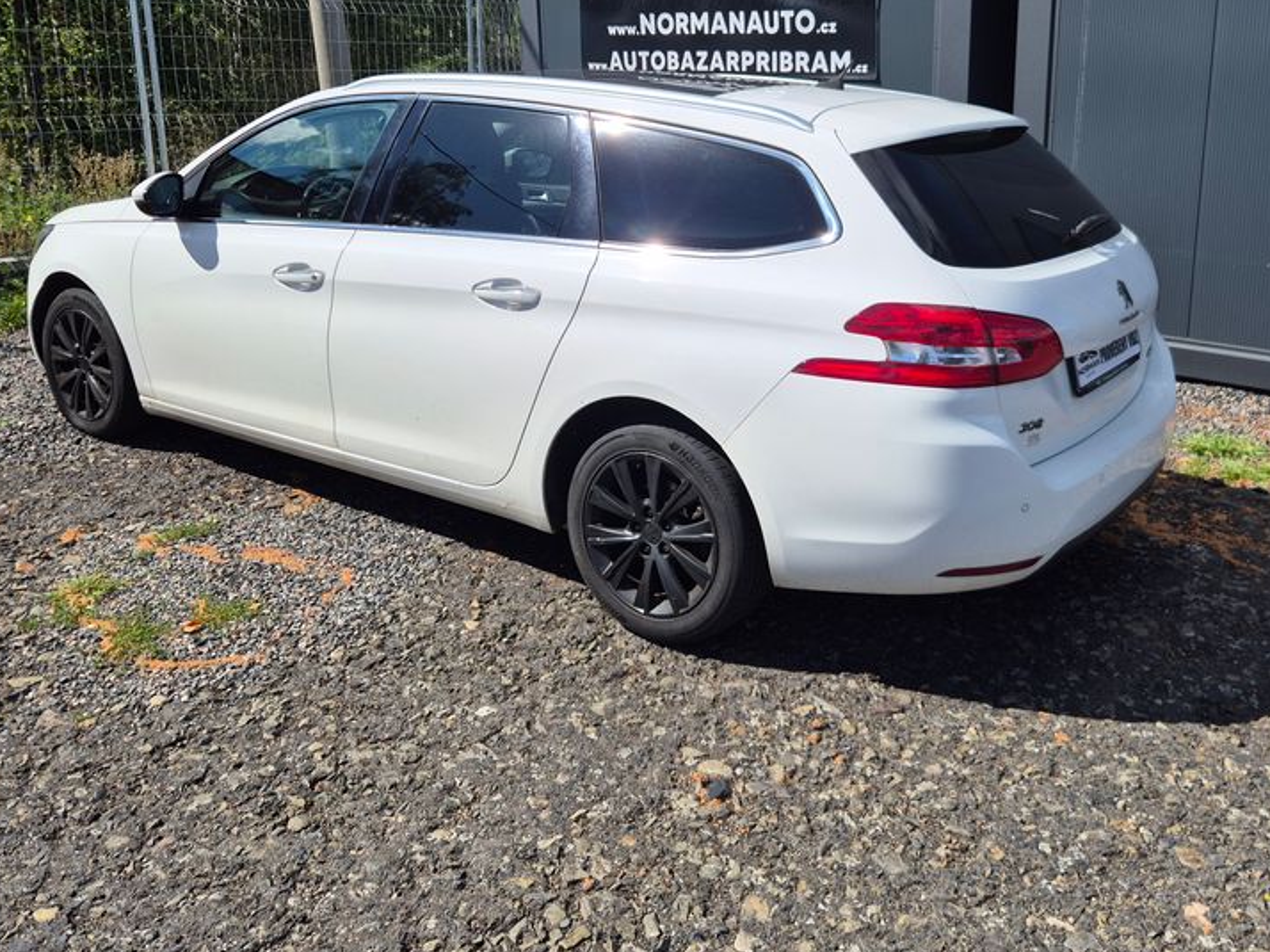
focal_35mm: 33
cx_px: 692
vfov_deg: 42.5
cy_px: 336
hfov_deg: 55.3
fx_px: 1210
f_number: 1.8
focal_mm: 5.4
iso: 25
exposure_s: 1/2528
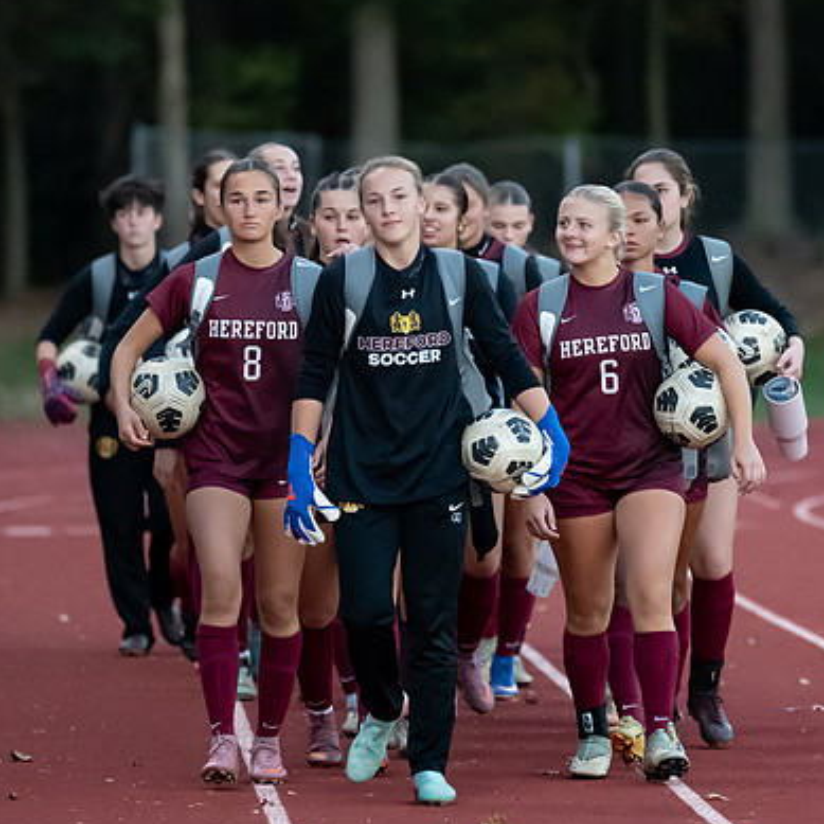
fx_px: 13762
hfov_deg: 3.4
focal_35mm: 511
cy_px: 395
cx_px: 483
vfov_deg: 3.4
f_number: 2.8
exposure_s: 1/2000
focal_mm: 200
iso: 5600
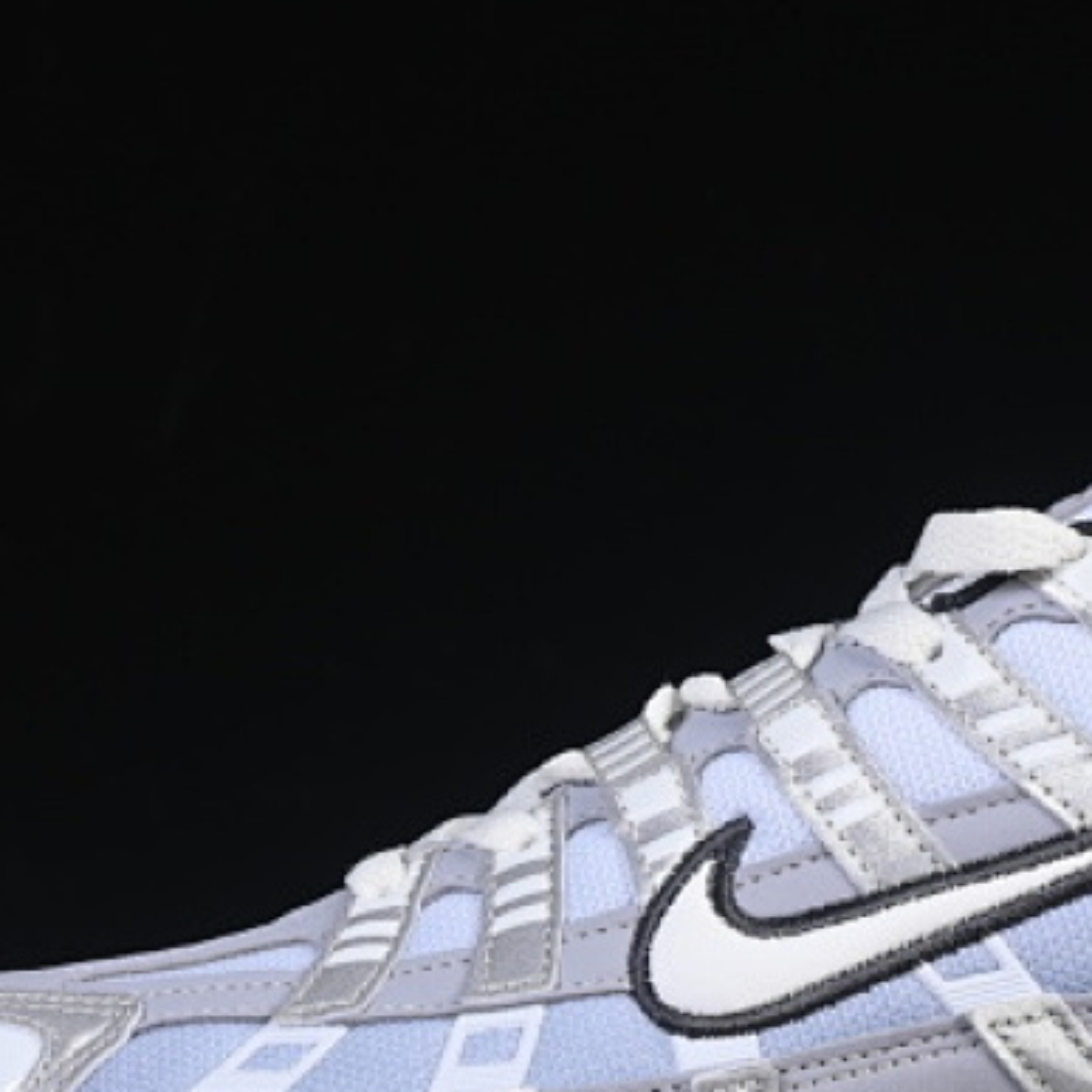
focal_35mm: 178
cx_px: 889
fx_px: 6353
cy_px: 770
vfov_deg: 9.8
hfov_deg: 9.8
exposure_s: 1/80
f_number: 8
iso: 160
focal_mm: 50
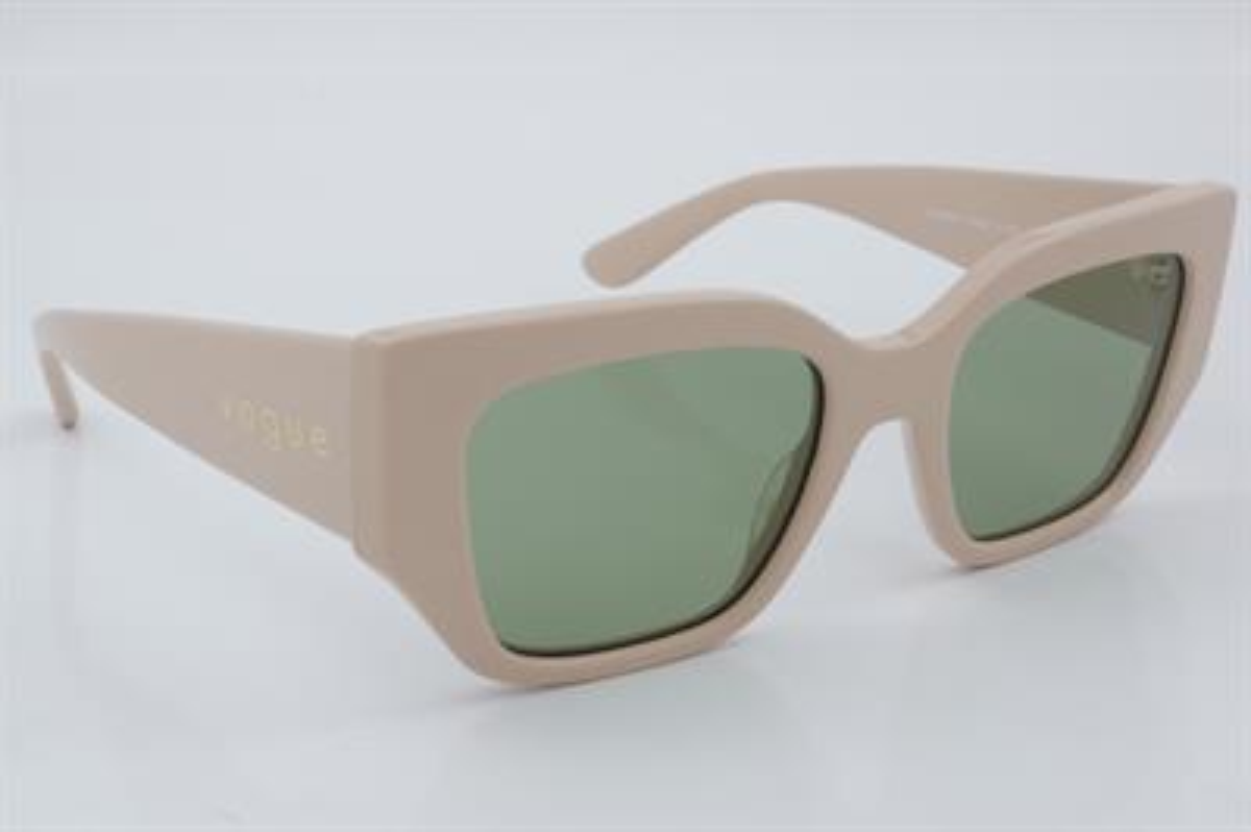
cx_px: 626
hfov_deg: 27.0
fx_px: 2604
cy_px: 416
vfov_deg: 18.2
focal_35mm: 75
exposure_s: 1/4
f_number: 32
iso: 100
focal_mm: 50
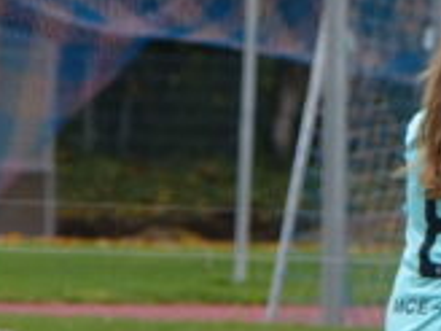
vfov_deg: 0.8
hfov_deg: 1.1
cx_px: 535
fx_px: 23505
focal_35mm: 1845
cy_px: 180
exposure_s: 1/640
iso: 100
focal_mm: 78.4
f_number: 2.8
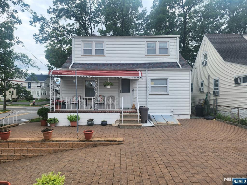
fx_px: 164
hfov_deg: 74.0
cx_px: 124
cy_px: 92
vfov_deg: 58.8
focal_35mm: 23
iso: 12
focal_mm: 6.4
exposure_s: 1/476
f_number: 1.8
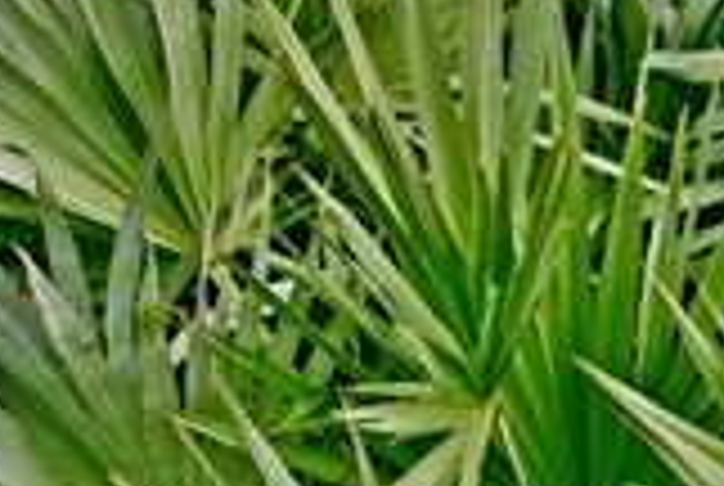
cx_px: -324
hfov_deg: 13.6
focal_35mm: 143
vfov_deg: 9.2
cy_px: -392
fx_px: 2881
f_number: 7.1
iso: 100
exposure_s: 1/200
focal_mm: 24
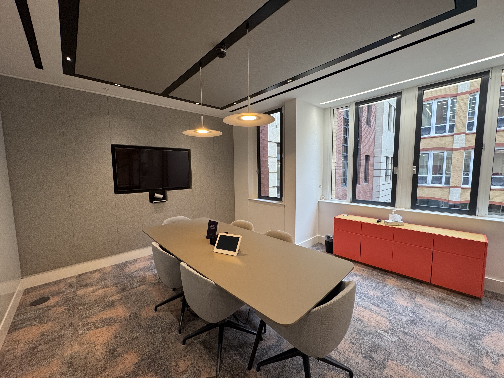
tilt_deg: -4.5
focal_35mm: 14
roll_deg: +1.0
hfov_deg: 102.1
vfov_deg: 85.7
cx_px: 252
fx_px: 204
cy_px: 189
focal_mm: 2.22
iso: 160
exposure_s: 1/100
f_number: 2.2
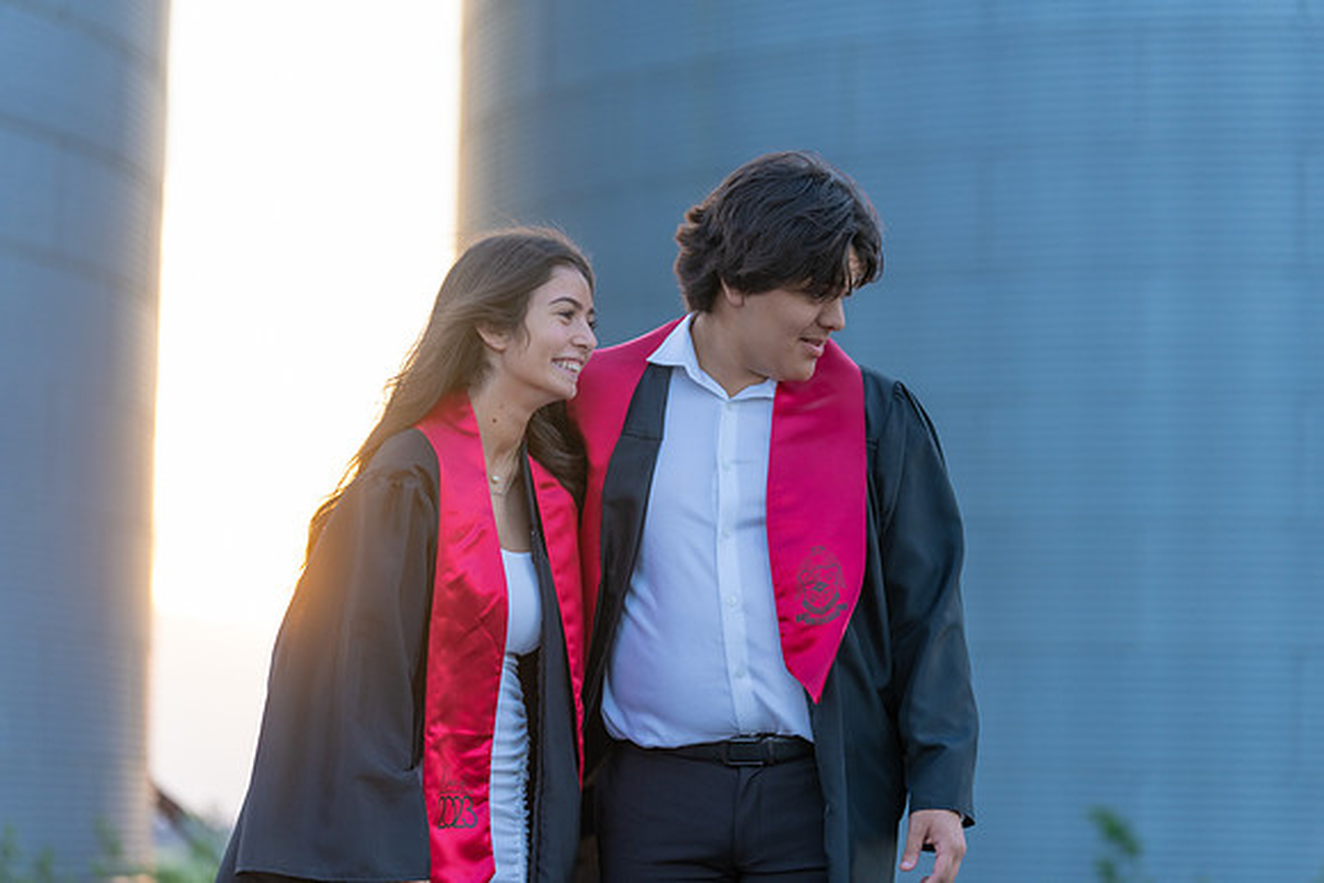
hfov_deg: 18.3
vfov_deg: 12.2
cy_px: 442
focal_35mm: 112
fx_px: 4120
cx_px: 662
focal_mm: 112
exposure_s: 1/320
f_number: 3.2
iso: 500
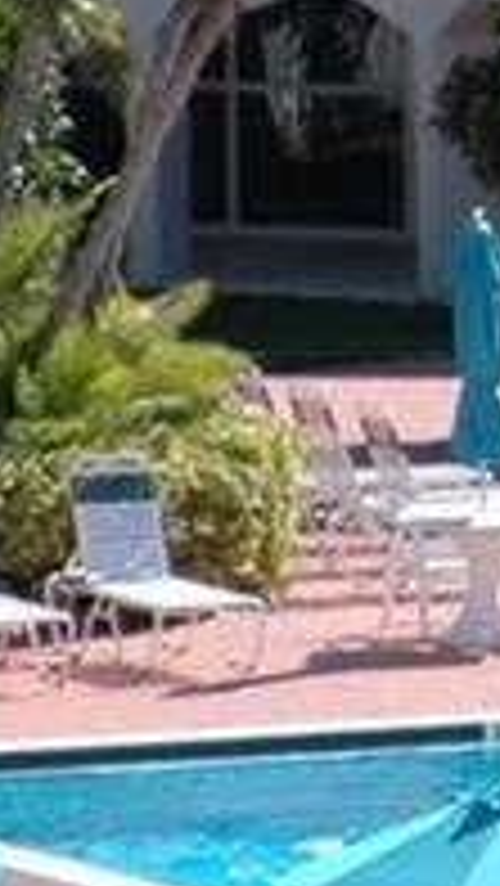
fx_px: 23022
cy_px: 214
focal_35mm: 978
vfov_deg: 2.2
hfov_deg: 1.2
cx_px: 1423
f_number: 6.3
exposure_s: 1/640
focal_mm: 120
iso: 200
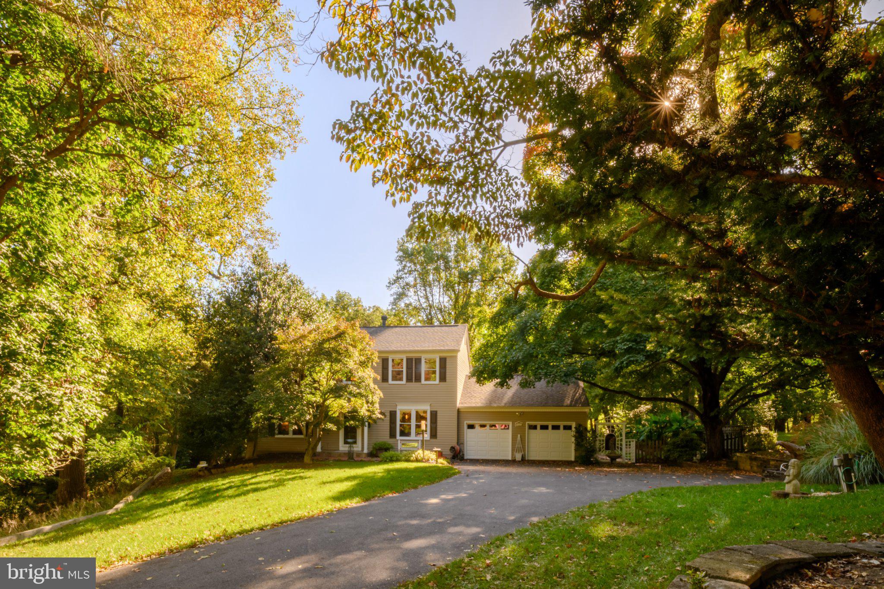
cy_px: 294
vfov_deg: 64.5
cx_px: 442
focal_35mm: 19
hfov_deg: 86.9
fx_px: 466
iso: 250
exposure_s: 1/50
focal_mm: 19
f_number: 32
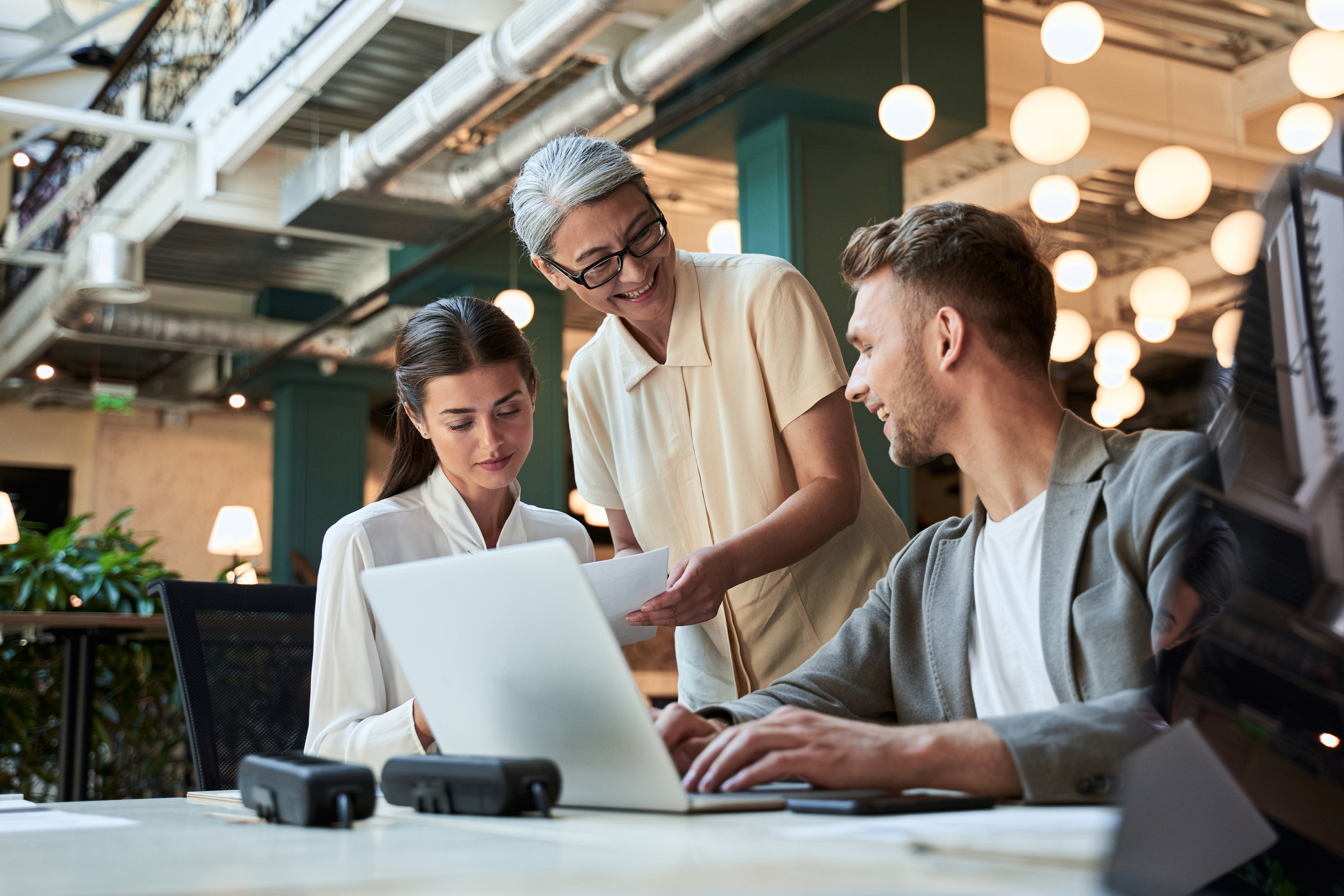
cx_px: 672
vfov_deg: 29.2
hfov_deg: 42.7
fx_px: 1717
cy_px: 448
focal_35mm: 46
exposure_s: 1/160
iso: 500
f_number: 3.2
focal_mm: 46
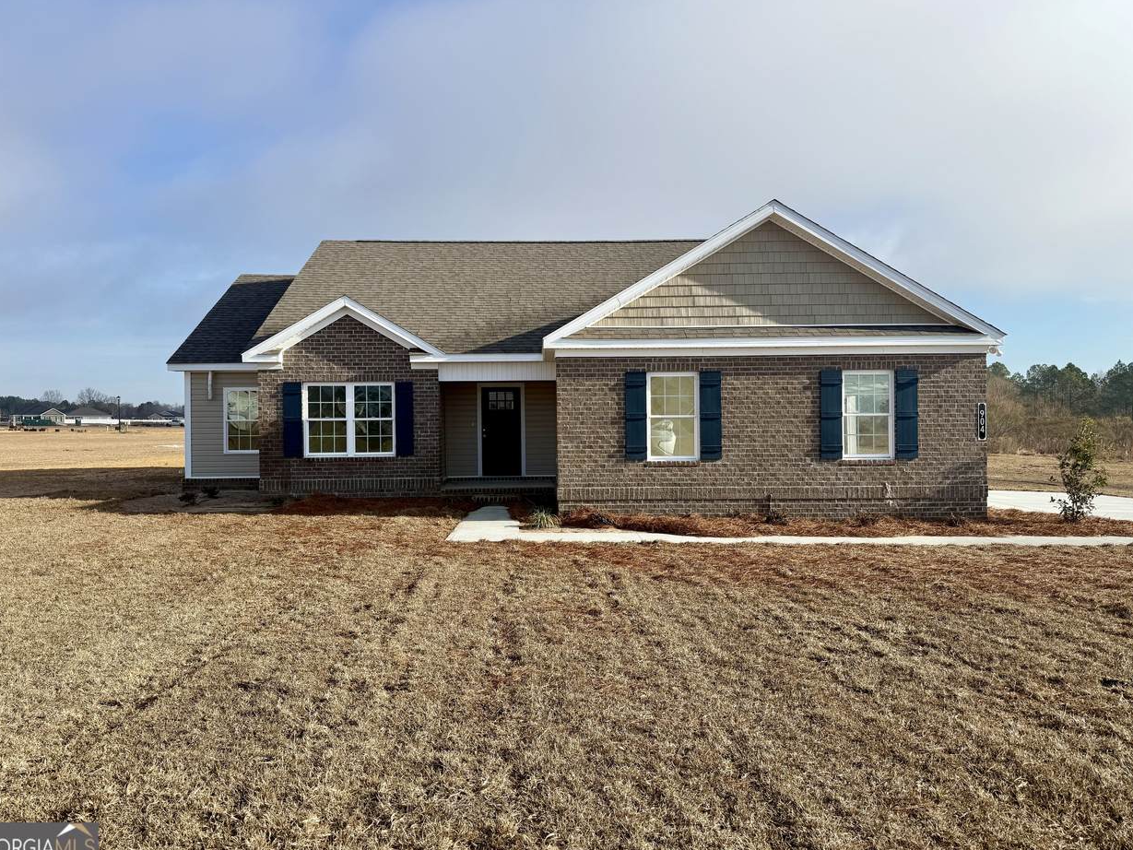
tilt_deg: -2.2
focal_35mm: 25
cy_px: 424
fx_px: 818
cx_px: 556
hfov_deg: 69.4
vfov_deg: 54.9
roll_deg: +1.5
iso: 80
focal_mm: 6.76
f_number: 1.78
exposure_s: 1/4673
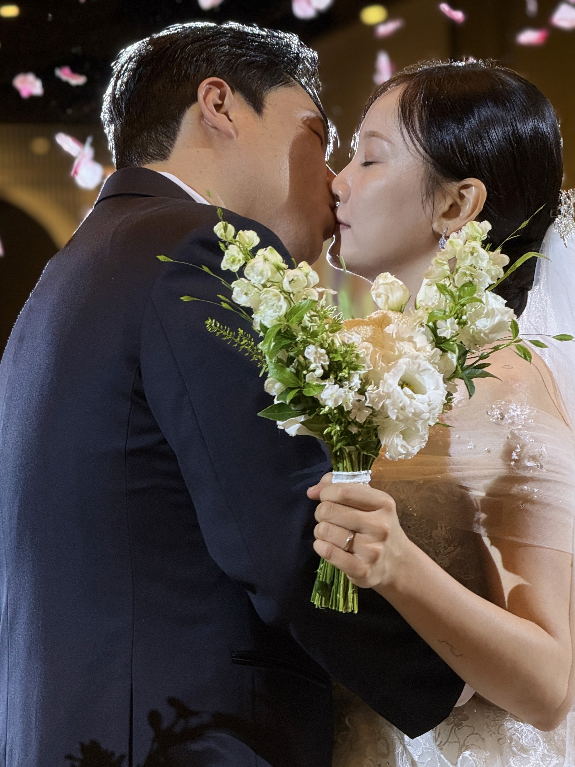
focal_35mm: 150
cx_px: 288
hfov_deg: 9.9
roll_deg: +3.0
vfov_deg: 13.2
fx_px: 3323
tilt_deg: +3.3
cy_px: 329
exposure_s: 1/120
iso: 125
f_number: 2.8
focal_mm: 15.66
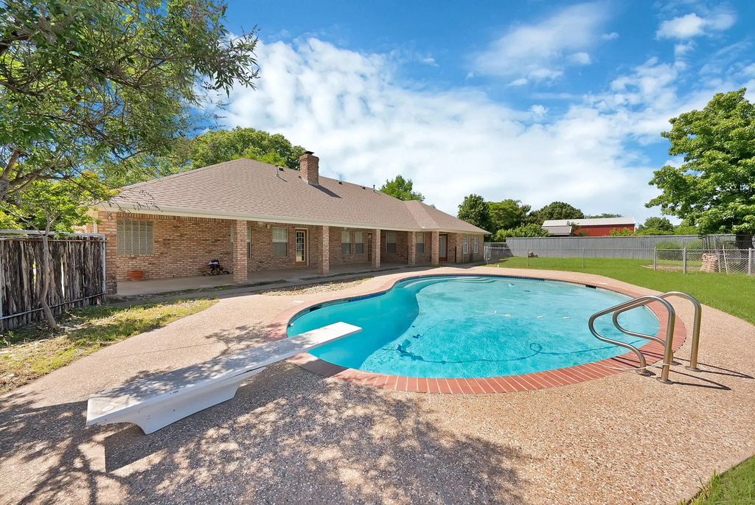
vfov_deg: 90.1
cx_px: 378
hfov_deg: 112.6
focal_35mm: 12
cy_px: 252
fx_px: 252
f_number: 9
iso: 640
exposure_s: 1/320
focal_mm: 12
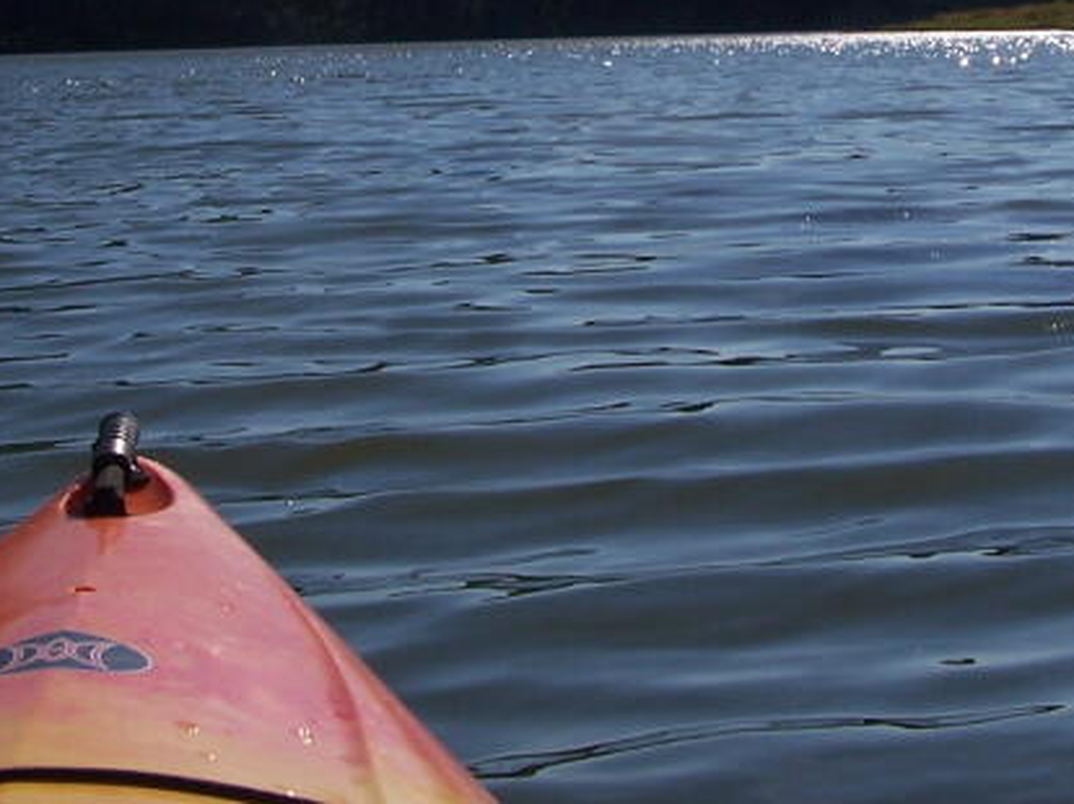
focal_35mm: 94
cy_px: 99
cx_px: 594
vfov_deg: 15.5
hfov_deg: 20.9
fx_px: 2915
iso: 80
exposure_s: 1/1250
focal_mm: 6.3
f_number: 5.6
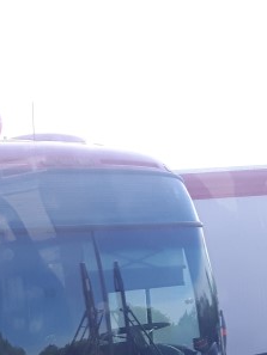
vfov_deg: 17.7
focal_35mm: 107
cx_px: -97
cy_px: 393
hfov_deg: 13.3
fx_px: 1100
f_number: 1.9
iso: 40
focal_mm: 3.7
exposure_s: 1/252
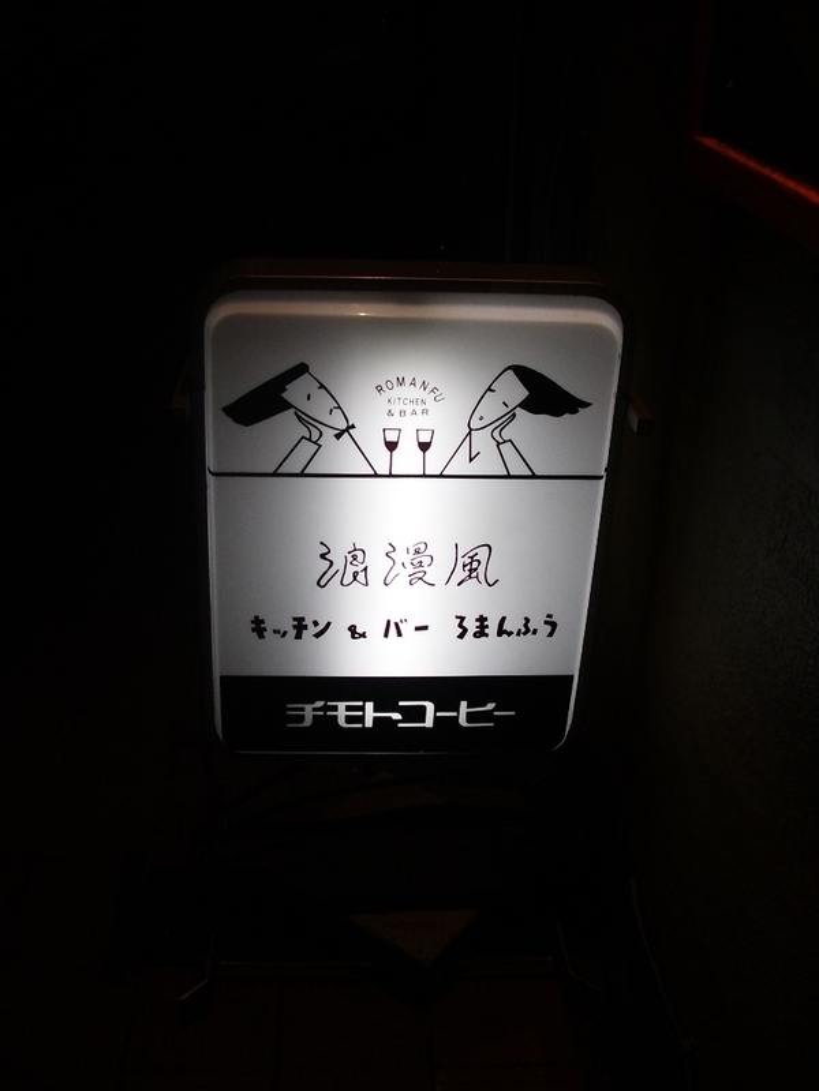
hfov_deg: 40.7
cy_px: 546
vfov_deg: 52.6
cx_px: 410
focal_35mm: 35
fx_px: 1104
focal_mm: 5.8
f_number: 2.6
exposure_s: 1/80
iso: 100
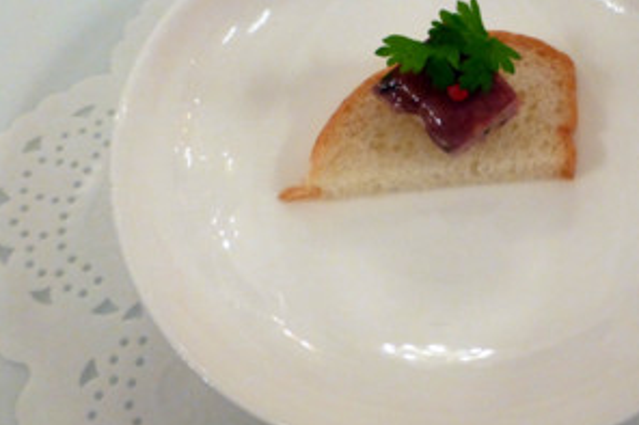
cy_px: 121
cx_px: 466
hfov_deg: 49.0
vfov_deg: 34.5
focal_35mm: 38
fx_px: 674
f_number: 3.3
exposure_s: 1/15
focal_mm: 4.3
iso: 400
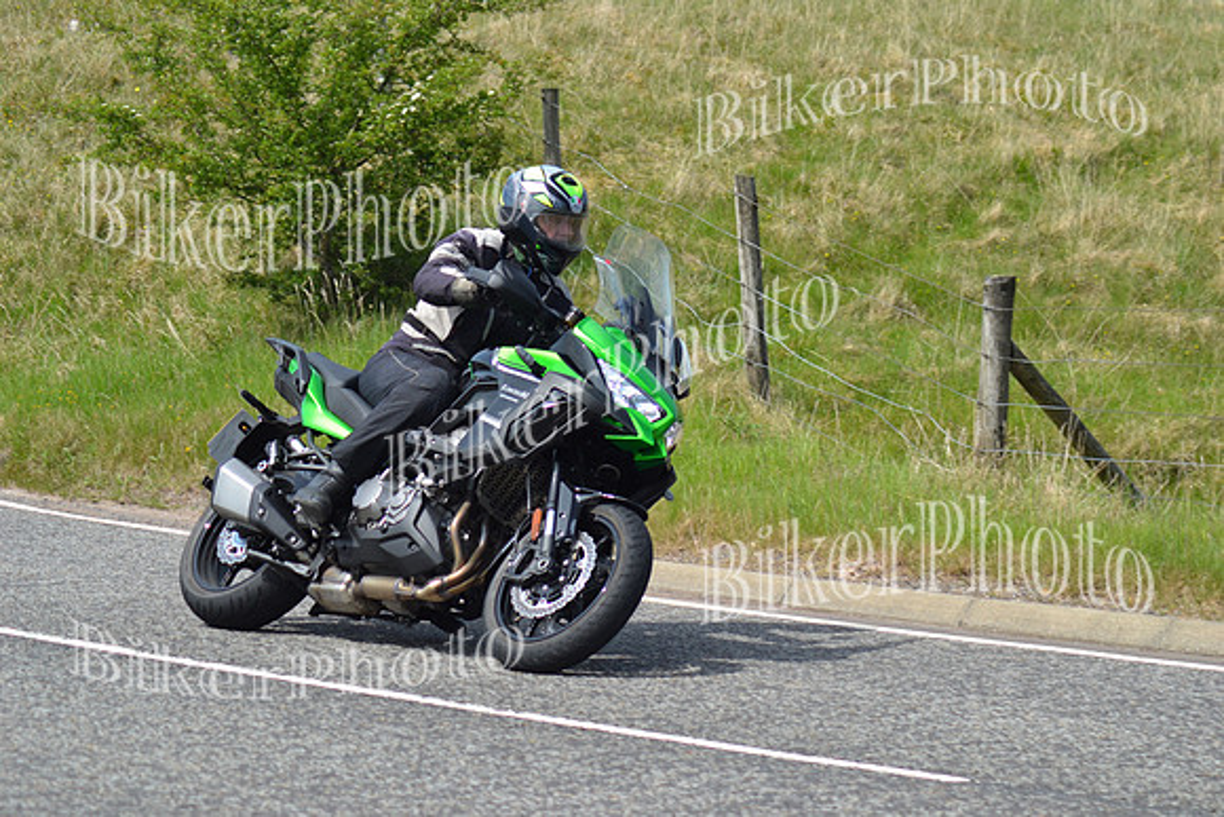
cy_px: 408
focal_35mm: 138
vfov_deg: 9.9
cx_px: 612
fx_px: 4693
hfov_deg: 14.9
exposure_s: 1/1250
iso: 400
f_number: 5.6
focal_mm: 92
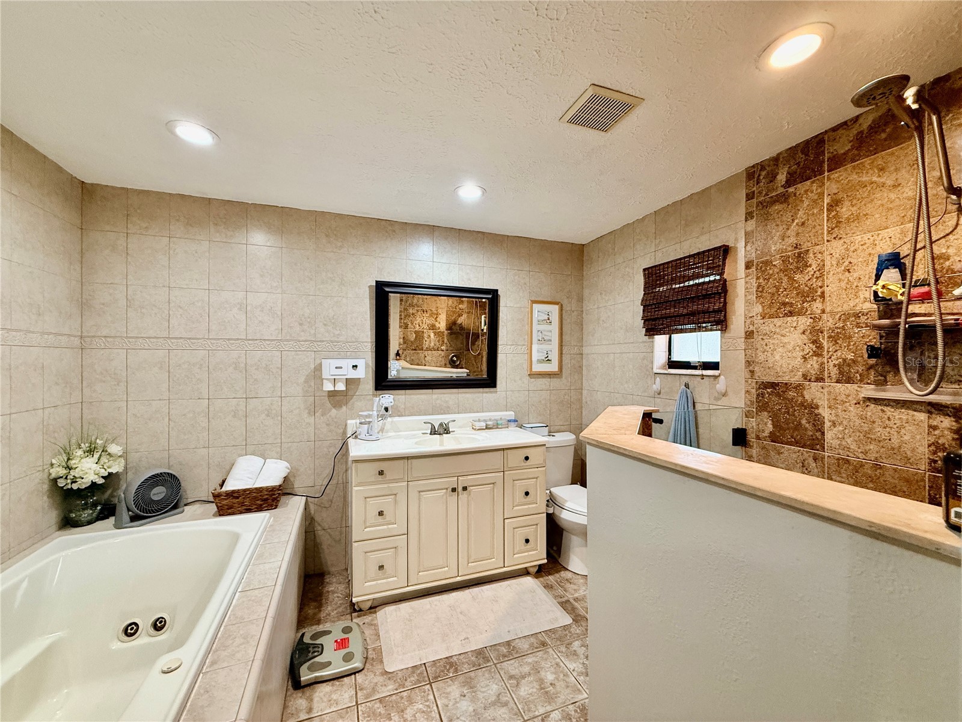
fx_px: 389
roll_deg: -0.4
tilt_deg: +0.2
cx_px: 481
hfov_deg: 102.1
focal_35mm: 14
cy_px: 361
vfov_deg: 85.7
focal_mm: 2.22
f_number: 2.2
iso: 400
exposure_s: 1/120
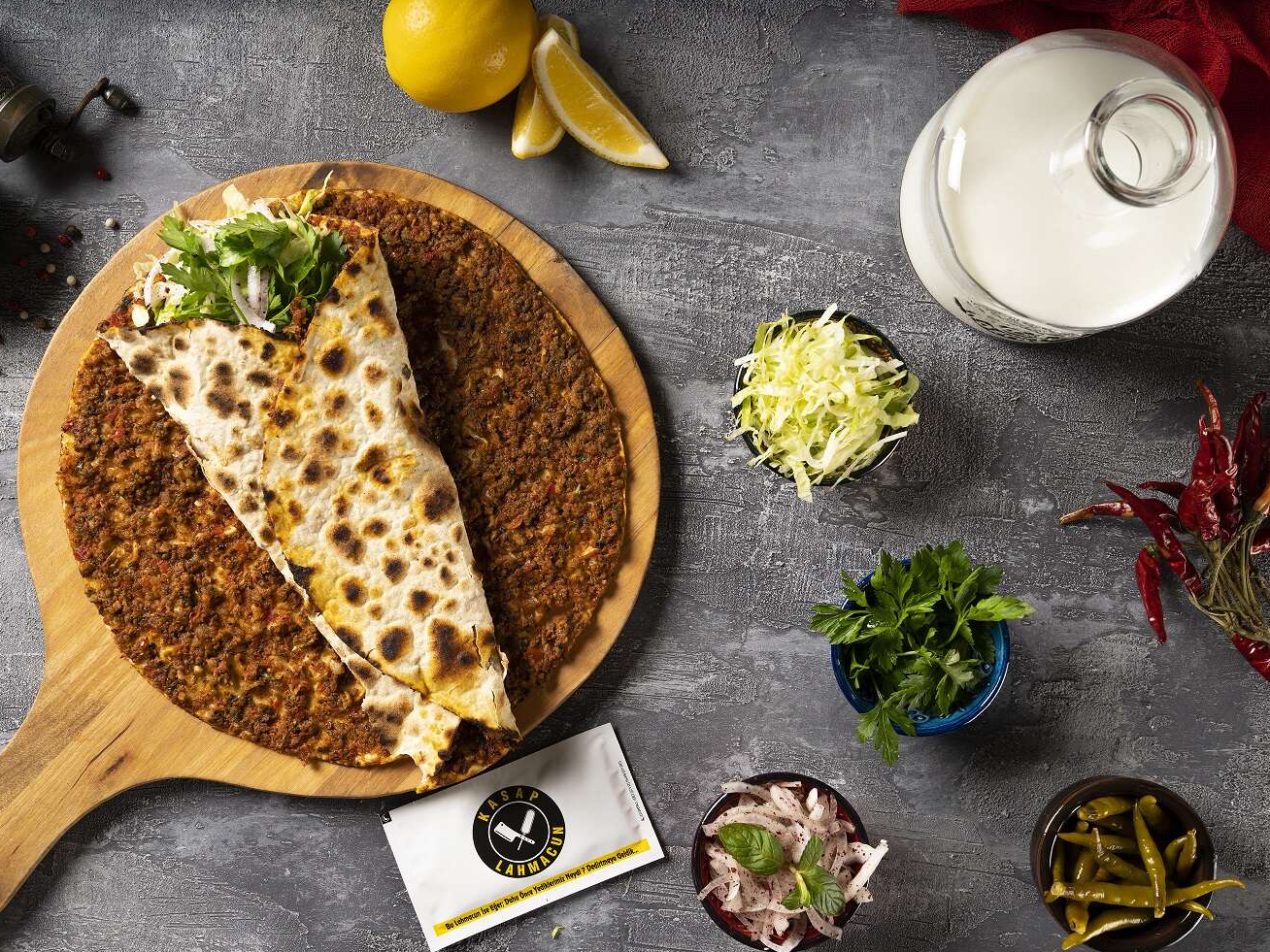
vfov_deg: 33.6
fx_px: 1578
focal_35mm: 43
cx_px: 585
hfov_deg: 43.8
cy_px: 476
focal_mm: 39
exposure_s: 1/200
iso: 50
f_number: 8
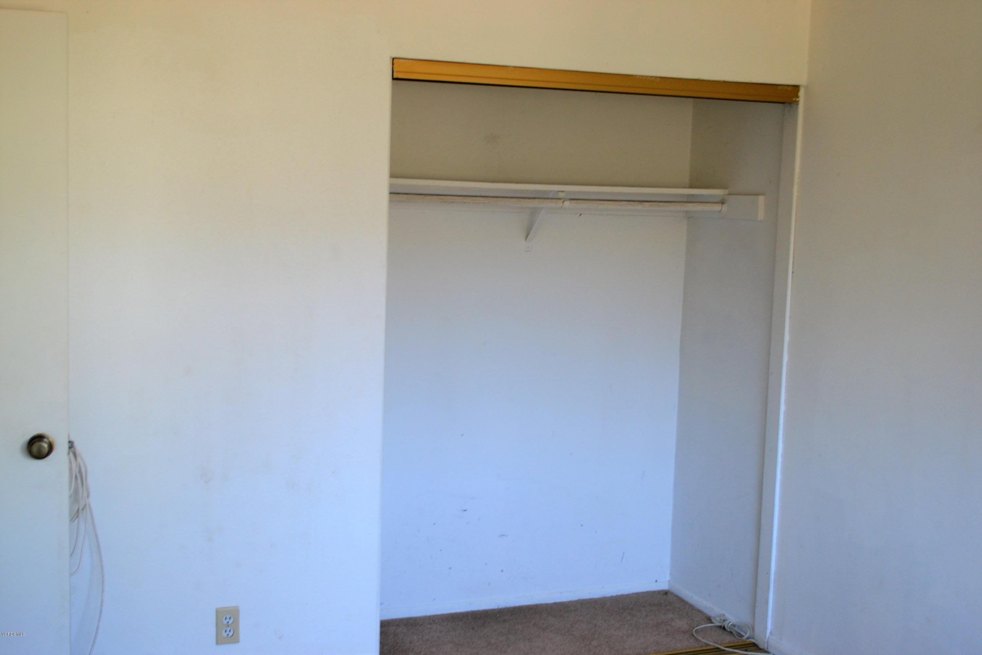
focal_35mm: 45
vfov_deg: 29.9
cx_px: 491
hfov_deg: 43.6
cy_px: 328
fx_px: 1227
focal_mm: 30
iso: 560
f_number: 4.5
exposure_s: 1/60
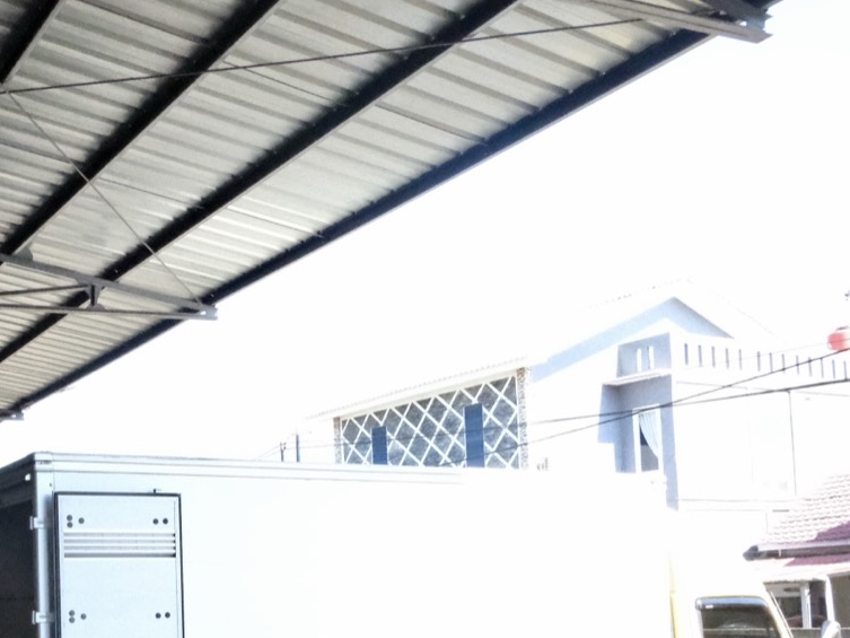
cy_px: 597
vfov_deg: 29.4
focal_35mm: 47
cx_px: 91
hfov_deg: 37.8
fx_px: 1154
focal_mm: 15.2
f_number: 8
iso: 25600
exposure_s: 1/4000
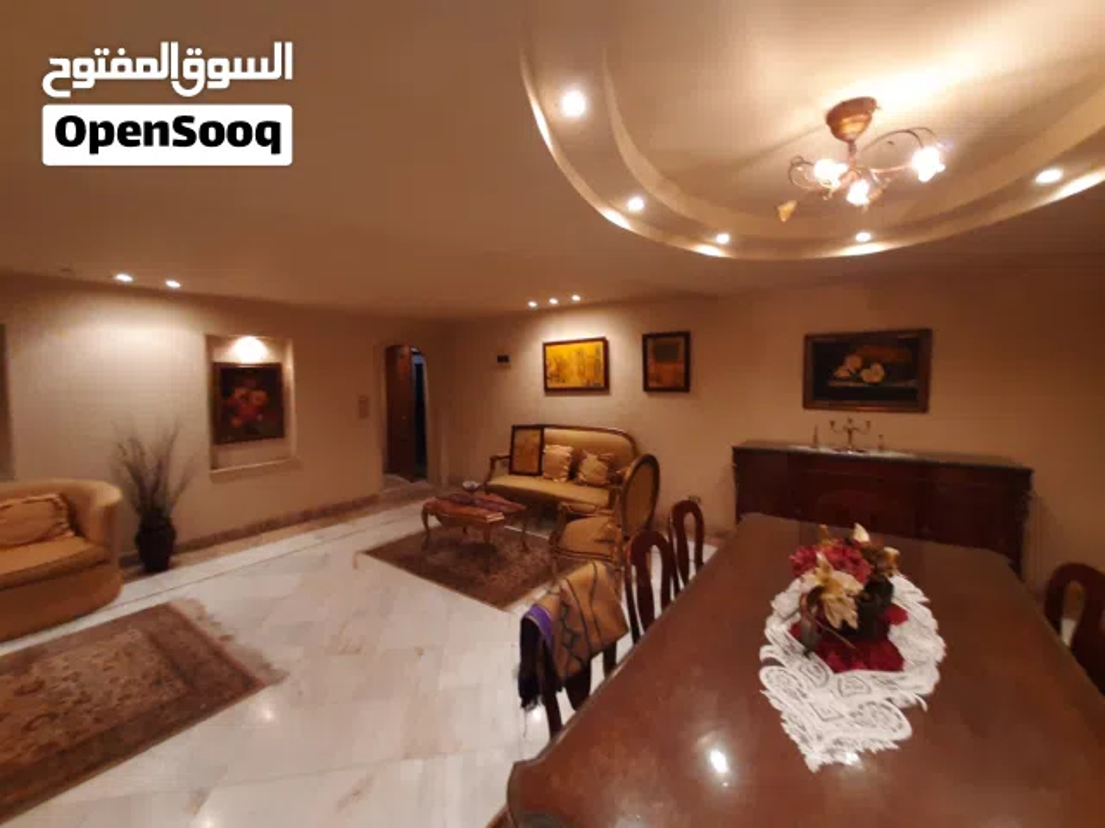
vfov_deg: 89.9
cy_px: 414
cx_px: 552
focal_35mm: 13
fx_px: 415
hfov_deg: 106.2
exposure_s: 1/25
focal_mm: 1.42
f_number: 2.2
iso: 250
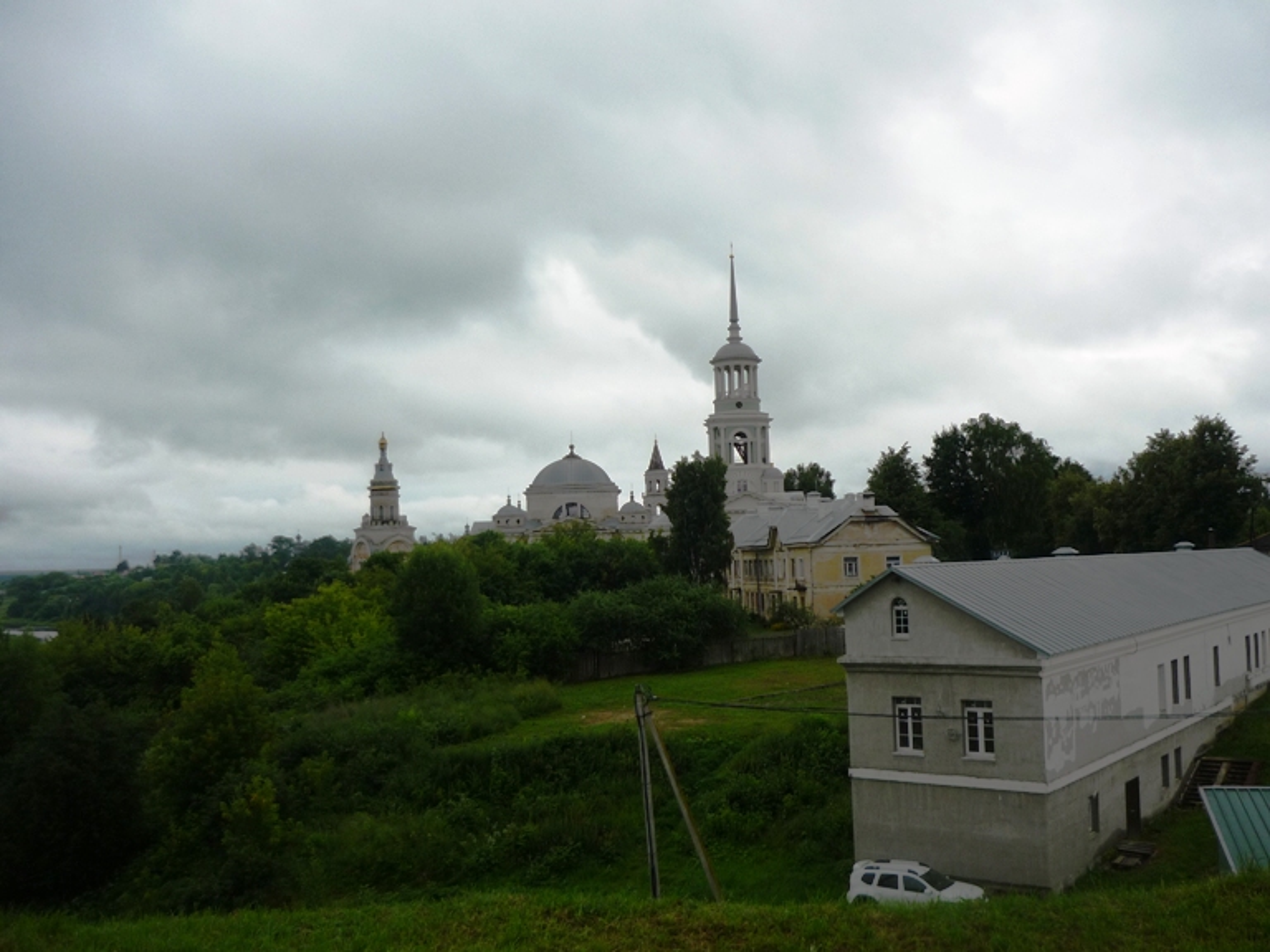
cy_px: 476
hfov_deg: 55.4
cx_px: 635
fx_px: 1211
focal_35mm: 33
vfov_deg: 42.9
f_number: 2.8
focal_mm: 5.5
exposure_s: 1/800
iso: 100
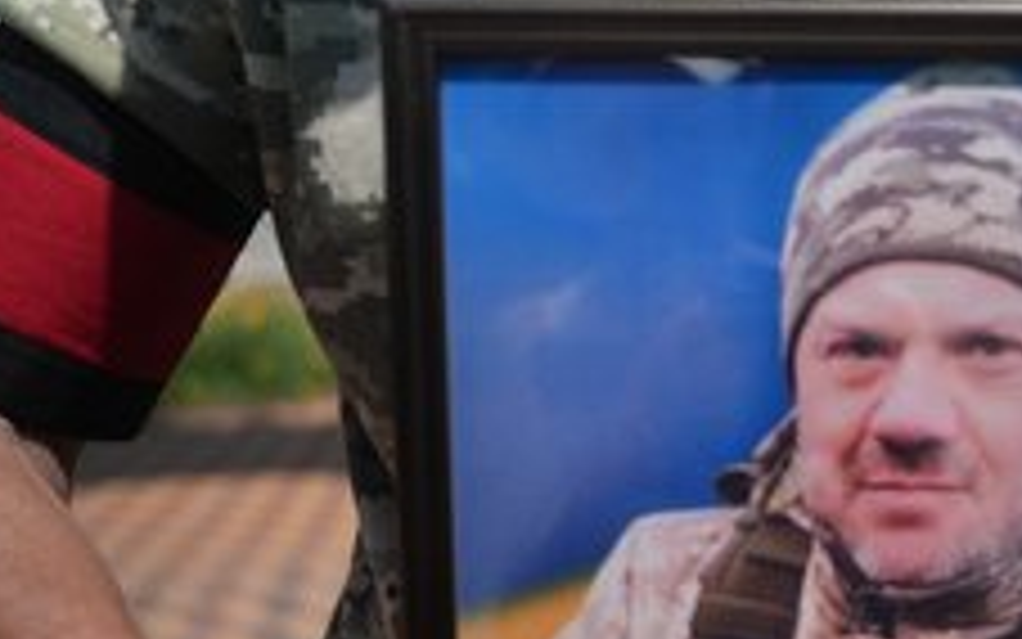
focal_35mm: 54
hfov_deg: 36.4
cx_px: 806
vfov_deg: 23.4
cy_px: 574
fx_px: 1504
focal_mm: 30
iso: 250
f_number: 2.8
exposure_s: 1/100
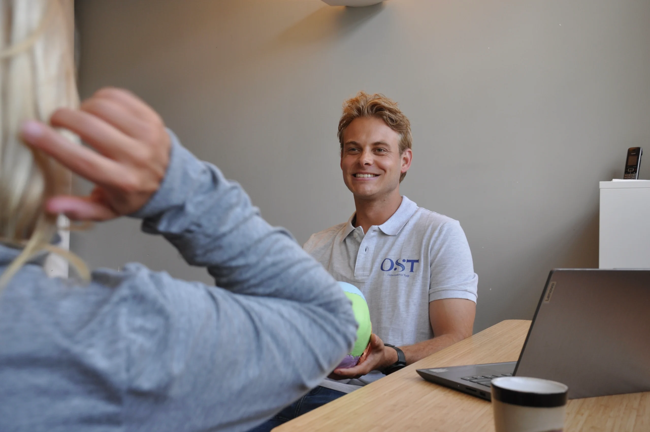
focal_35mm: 42
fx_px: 757
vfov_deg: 31.8
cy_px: 216
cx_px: 325
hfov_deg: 46.5
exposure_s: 1/30
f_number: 5.6
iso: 320
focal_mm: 28
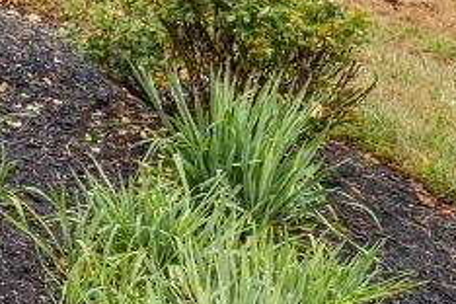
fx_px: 1421
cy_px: -184
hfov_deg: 13.5
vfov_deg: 11.6
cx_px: -631
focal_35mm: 112
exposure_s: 1/60
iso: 100
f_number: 8
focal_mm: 17.5
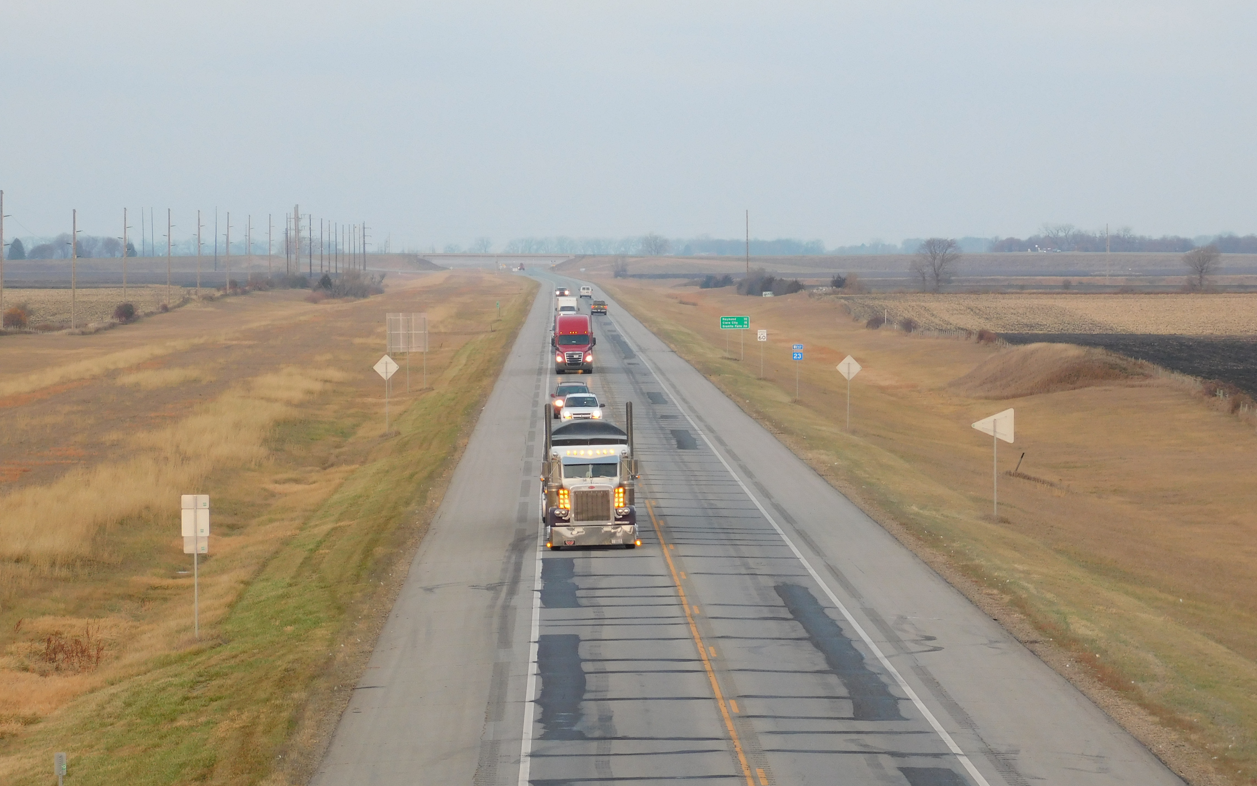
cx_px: 630
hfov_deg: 11.6
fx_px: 6200
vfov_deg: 7.2
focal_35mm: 181
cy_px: 464
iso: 125
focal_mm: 30.1
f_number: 5.3
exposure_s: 1/40
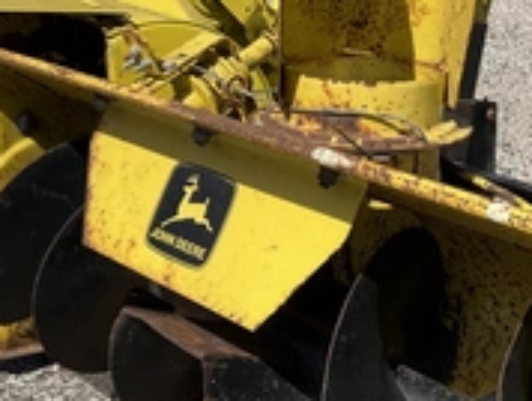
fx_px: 1000
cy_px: 329
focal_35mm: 65
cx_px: 374
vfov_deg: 22.3
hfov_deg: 29.5
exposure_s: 1/2667
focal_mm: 3
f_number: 1.8
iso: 25
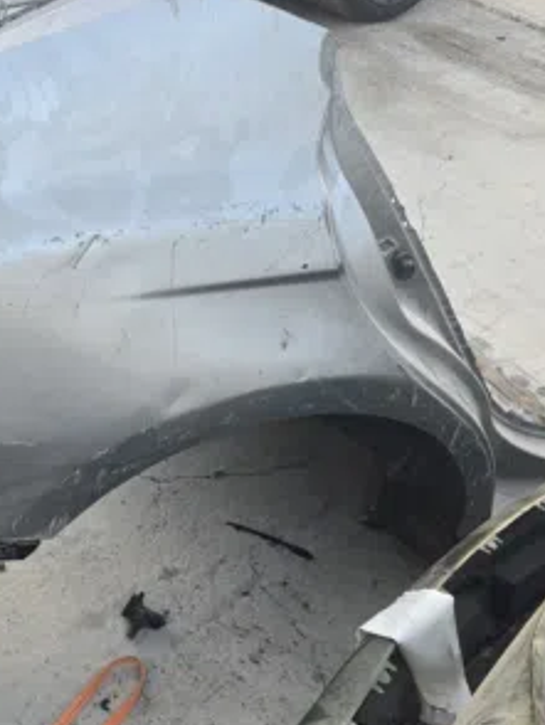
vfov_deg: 38.2
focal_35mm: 50
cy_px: 358
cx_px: -37
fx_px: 1048
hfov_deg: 27.0
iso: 80
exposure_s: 1/180
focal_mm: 6.3
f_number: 1.7
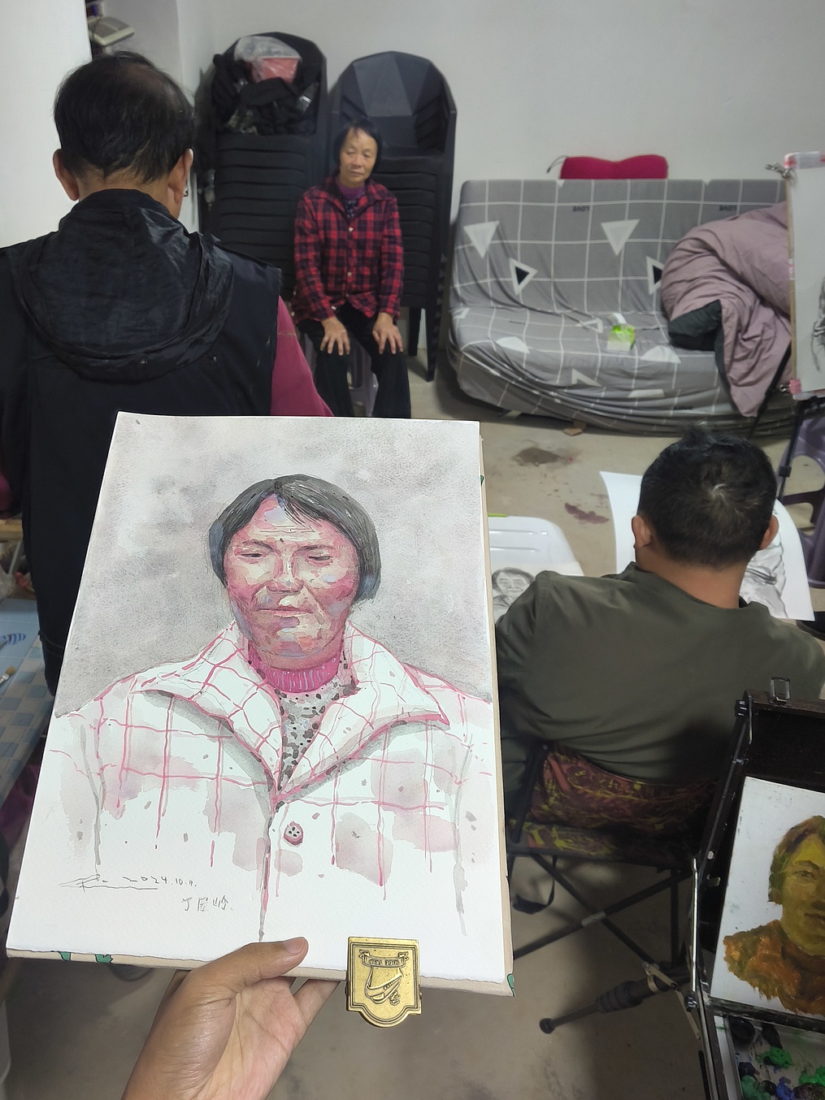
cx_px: 306
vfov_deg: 61.7
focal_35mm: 29
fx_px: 922
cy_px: 539
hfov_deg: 47.7
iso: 250
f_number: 1.7
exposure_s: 1/100
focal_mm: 5.35
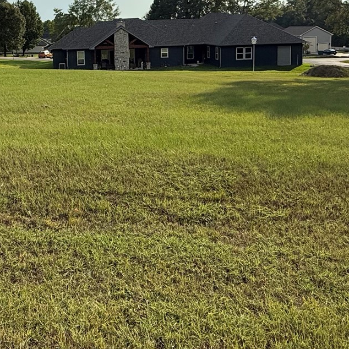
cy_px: 83
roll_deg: +1.4
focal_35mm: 40
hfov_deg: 41.3
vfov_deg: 40.6
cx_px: 116
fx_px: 456
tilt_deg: -5.9
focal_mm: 2.22
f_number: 2.2
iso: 50
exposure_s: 1/3289
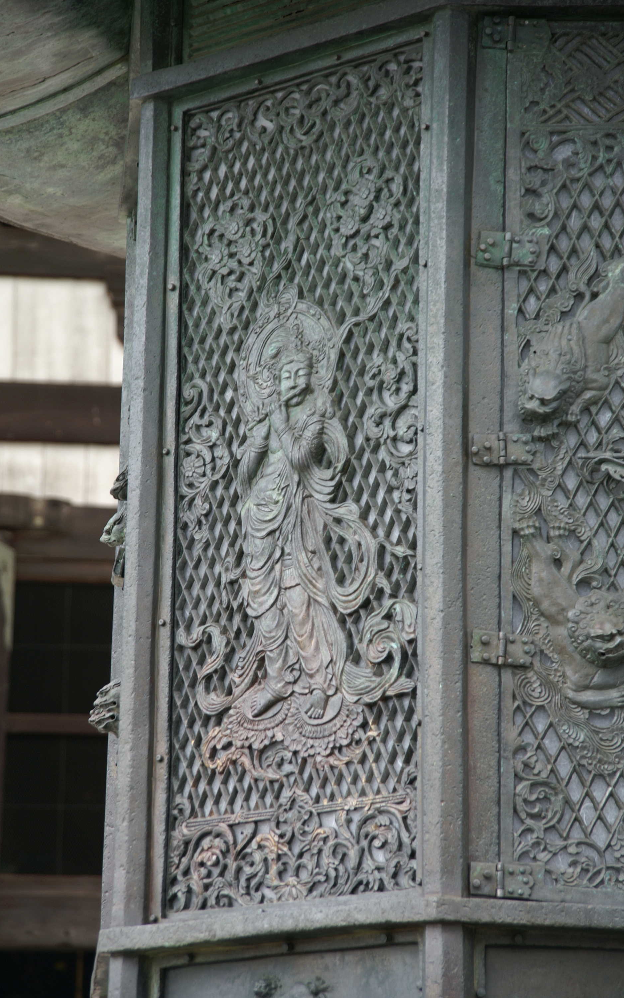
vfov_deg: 13.7
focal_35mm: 153
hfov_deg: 8.6
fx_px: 4163
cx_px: 293
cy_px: 499
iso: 100
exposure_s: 1/80
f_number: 5.6
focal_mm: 100
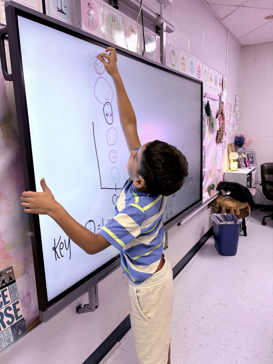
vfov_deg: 67.3
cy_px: 182
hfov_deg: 53.1
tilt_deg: -9.5
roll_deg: +1.9
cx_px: 136
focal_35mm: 26
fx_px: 273
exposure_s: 1/60
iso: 100
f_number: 1.6
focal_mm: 5.96
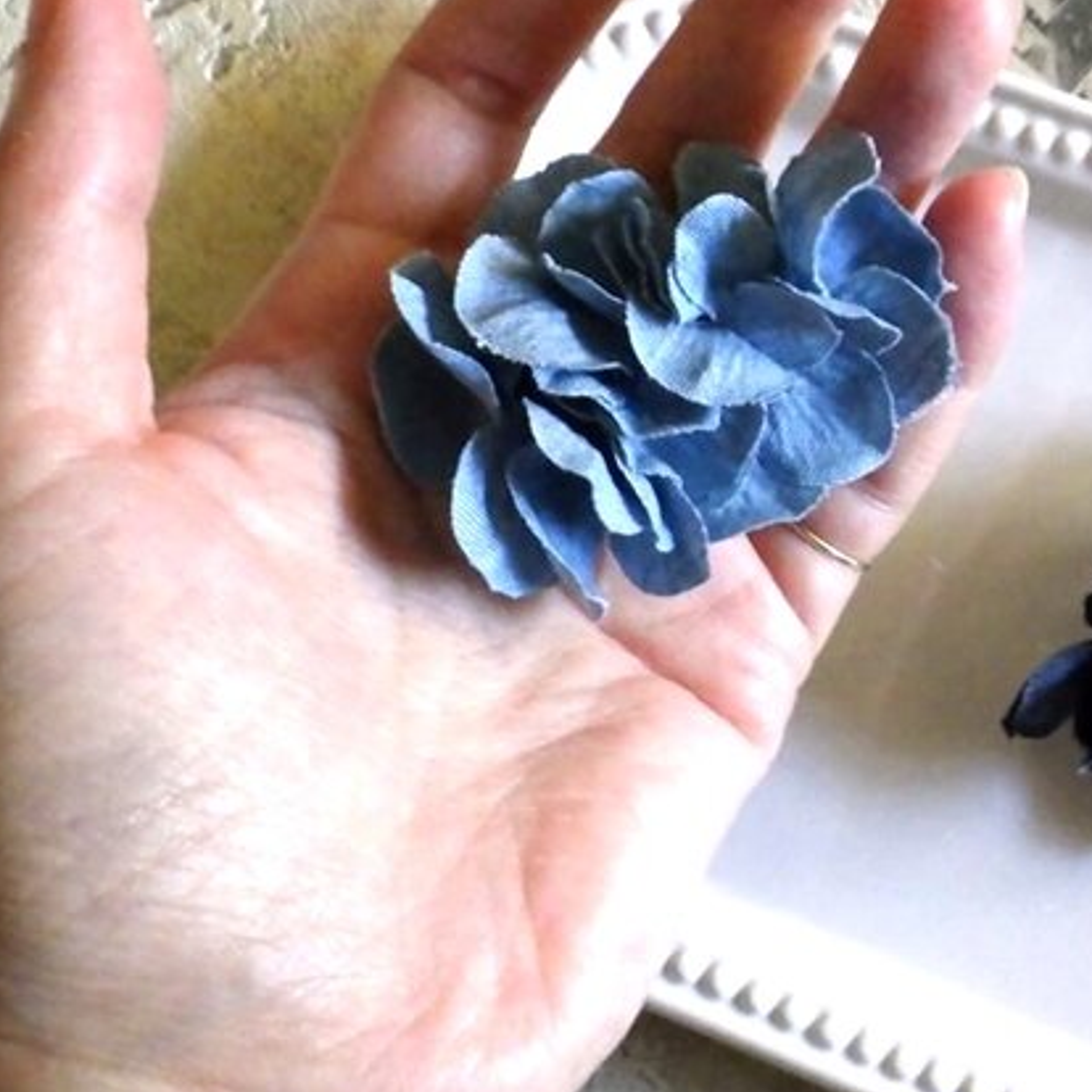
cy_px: 322
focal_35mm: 62
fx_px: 2213
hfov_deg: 27.3
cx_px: 843
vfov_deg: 27.5
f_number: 3.8
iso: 1250
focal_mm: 6.1
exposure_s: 1/50
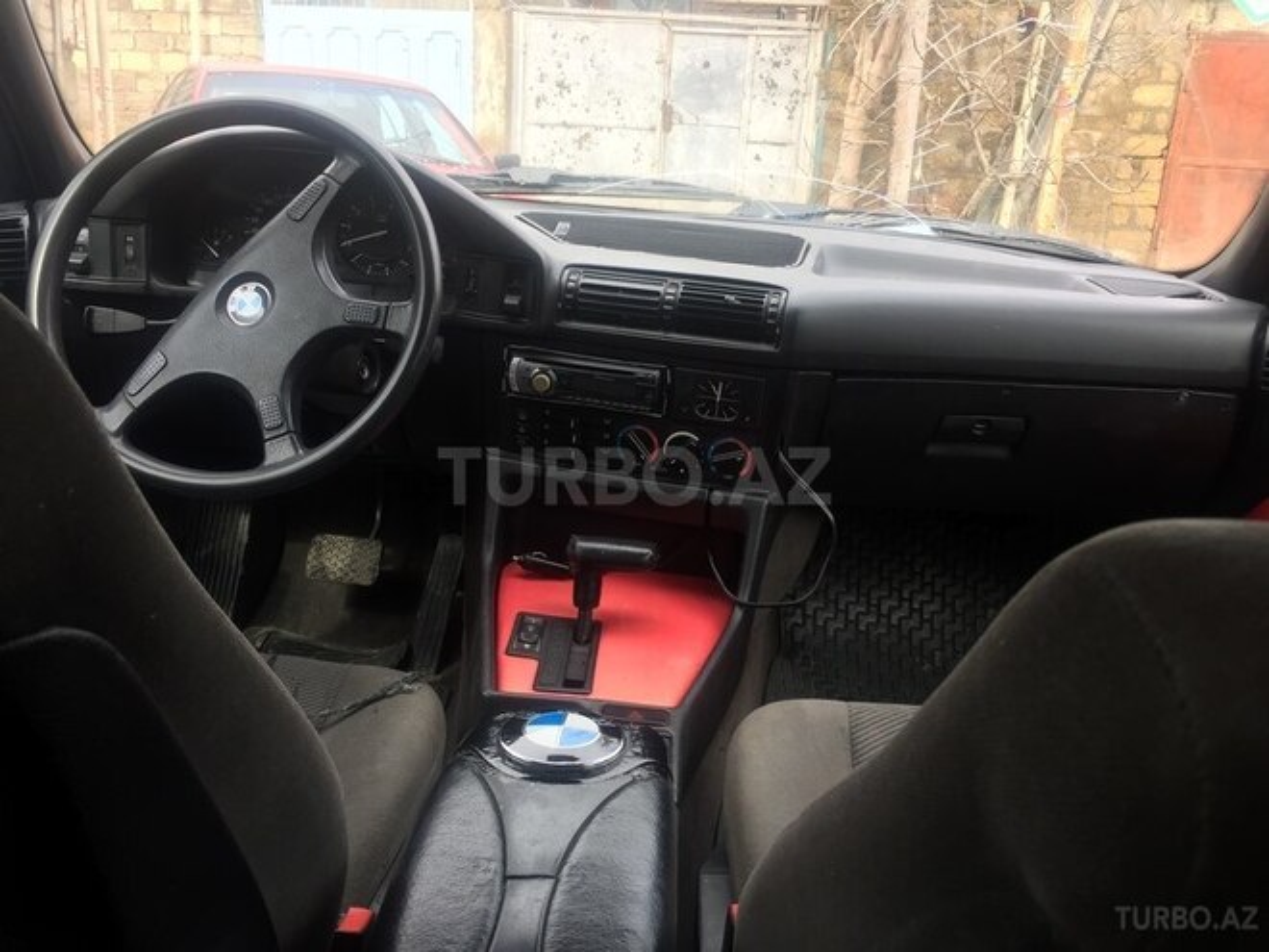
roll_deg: -3.6
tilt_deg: -14.4
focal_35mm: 29
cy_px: 476
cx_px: 634
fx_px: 1063
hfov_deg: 61.7
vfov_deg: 48.2
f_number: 2.2
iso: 32
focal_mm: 4.15
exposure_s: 1/100
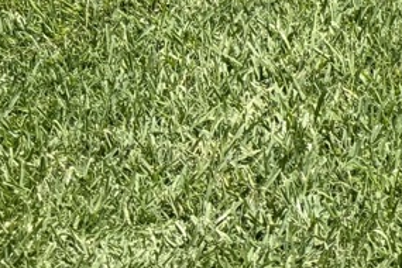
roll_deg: -0.9
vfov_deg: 7.2
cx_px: 996
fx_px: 1954
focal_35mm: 175
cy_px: -454
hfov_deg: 10.1
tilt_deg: -7.0
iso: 80
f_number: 1.78
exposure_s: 1/3145
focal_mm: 6.76
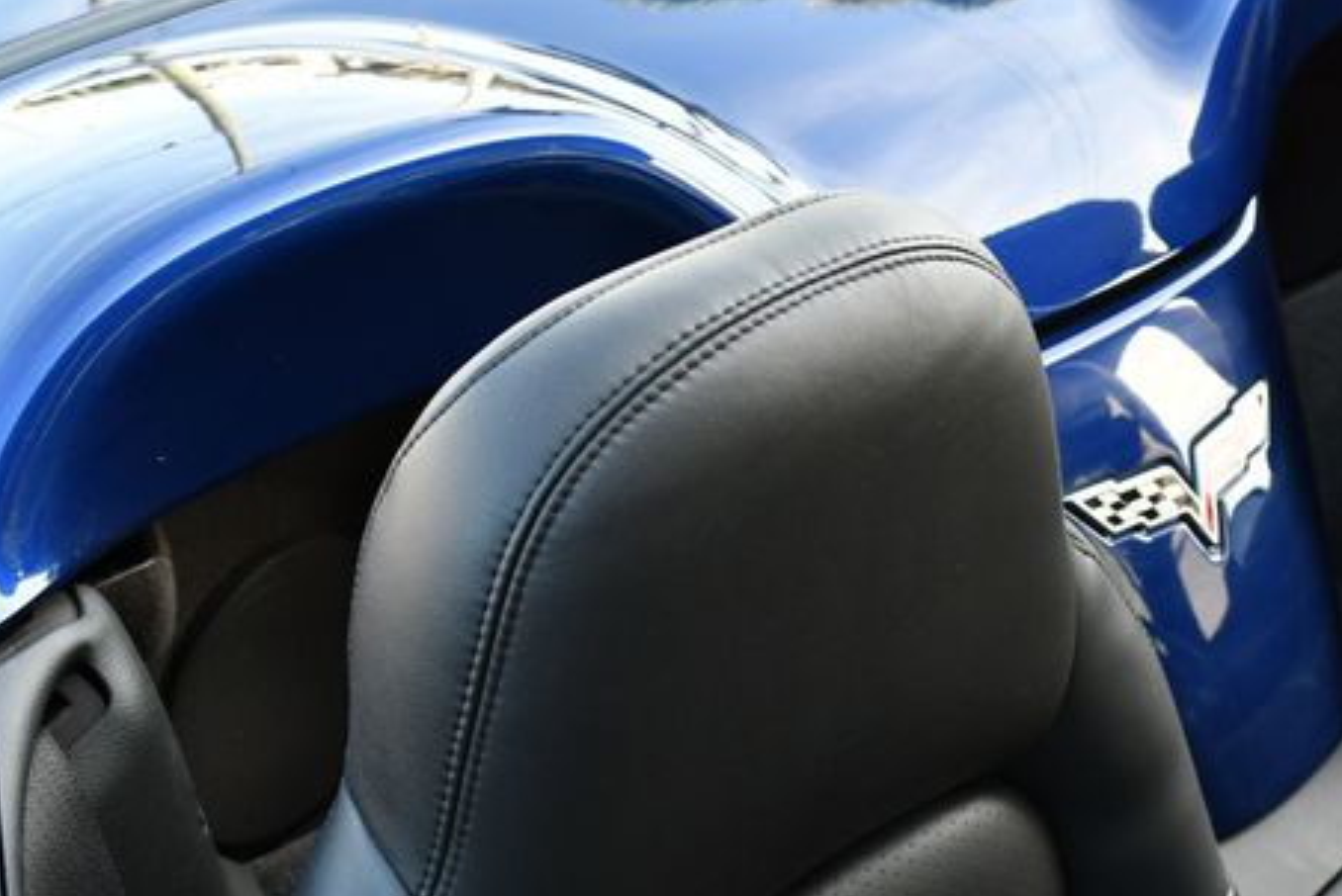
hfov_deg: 38.3
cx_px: 932
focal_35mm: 51
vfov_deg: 26.5
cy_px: 439
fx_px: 1902
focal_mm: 18
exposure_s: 1/250
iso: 400
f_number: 4.5
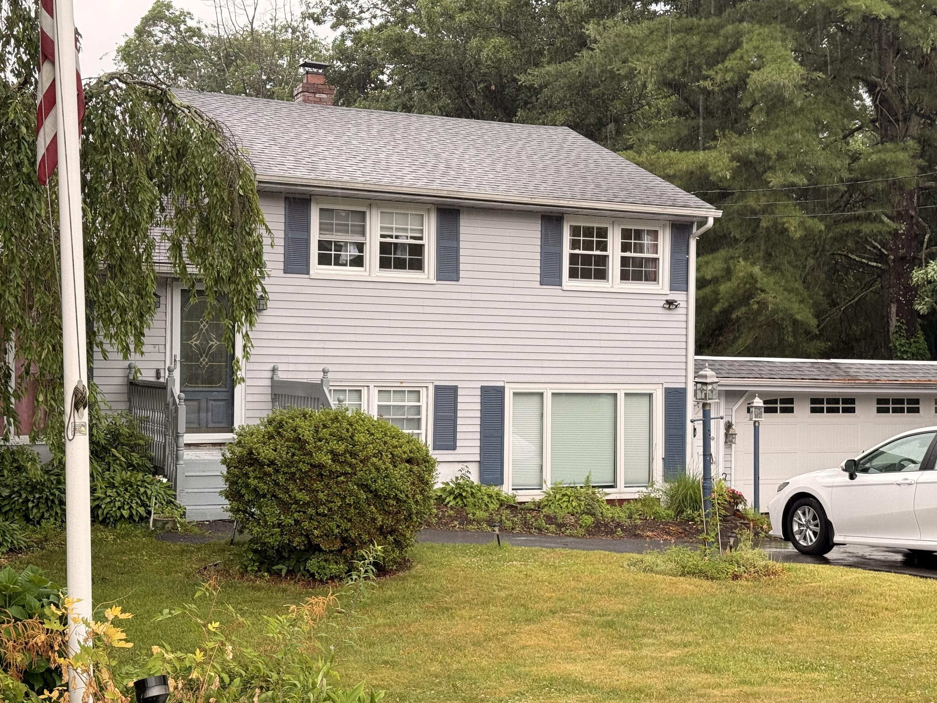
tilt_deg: -0.4
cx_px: 447
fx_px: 1408
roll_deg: -0.7
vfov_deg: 28.0
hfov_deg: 36.8
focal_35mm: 52
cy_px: 360
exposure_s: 1/121
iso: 80
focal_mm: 6.76
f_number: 1.78
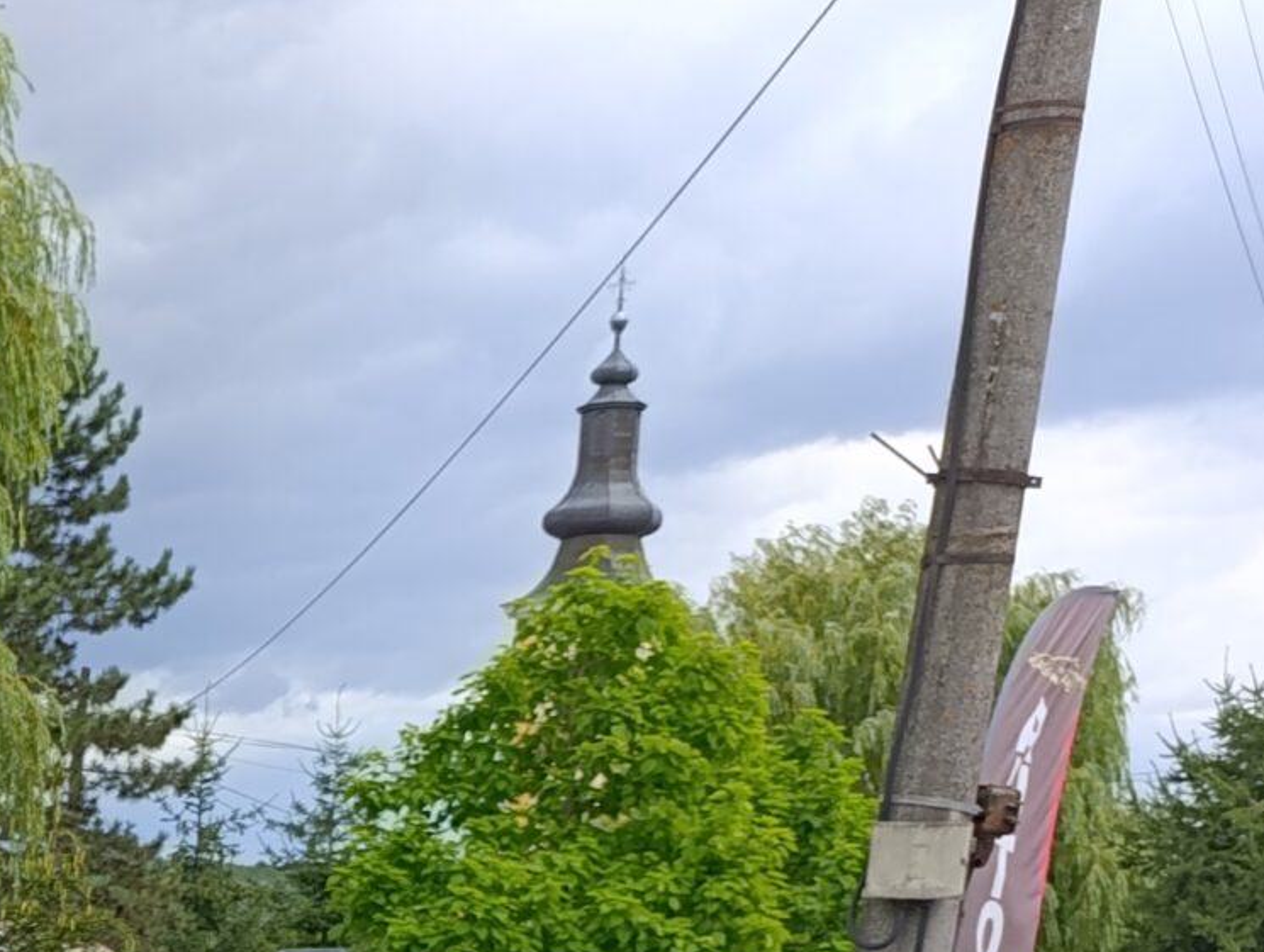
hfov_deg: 19.6
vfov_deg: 17.0
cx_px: -882
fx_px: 2889
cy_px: 1414
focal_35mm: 79
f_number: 1.6
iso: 50
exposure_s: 1/305
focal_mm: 6.14
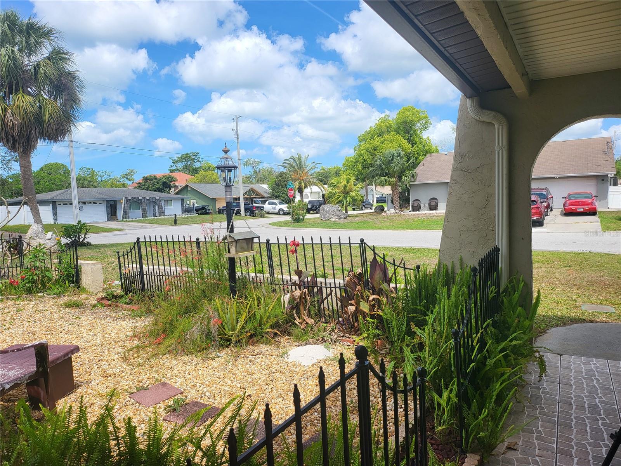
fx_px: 431
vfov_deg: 56.8
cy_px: 233
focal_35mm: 24
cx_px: 310
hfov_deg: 71.6
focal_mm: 5
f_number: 1.8
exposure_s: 1/1925
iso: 40
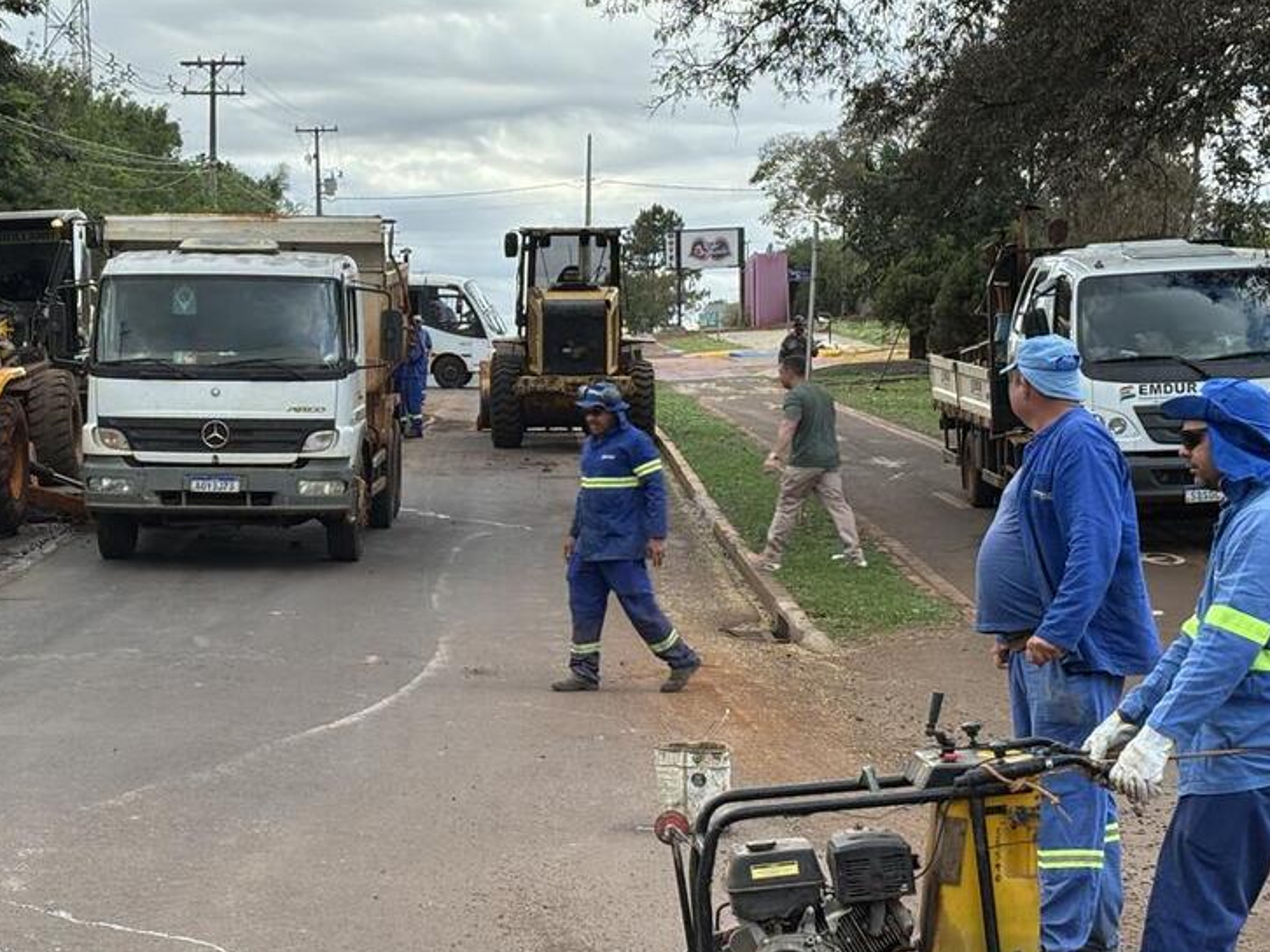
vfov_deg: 17.2
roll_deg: +1.5
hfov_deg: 22.6
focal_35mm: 86
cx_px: 394
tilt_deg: -0.3
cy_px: 500
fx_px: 3154
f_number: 1.6
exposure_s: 1/381
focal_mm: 5.96
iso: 32
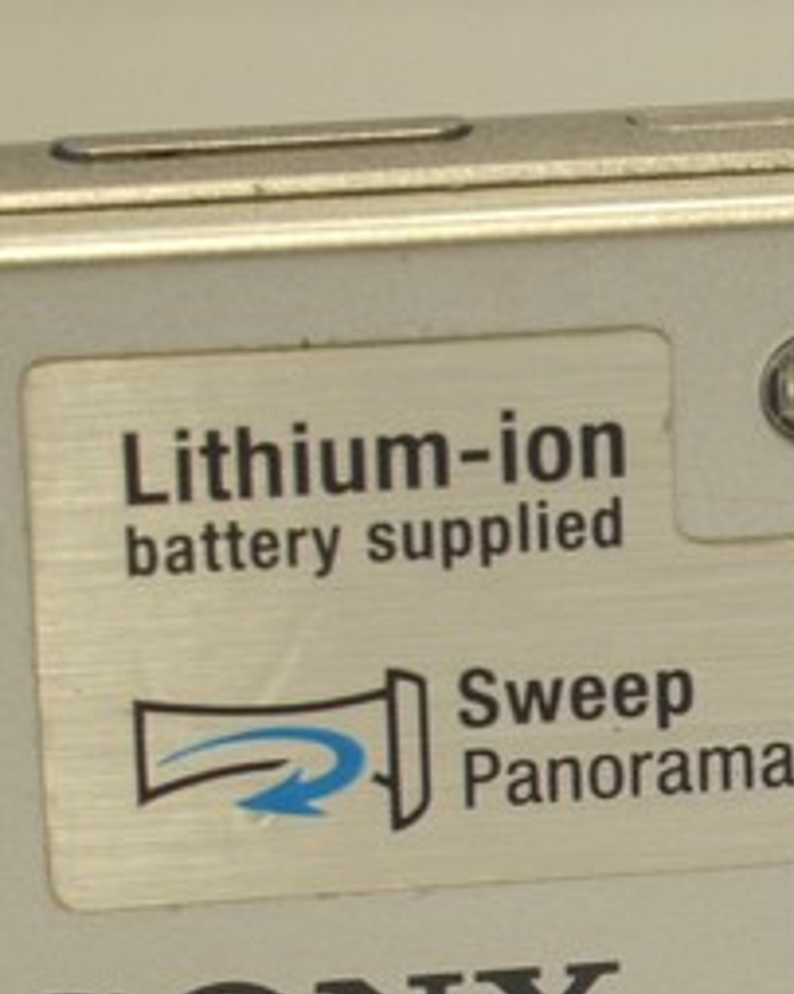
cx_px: 1565
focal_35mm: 277
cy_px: 1072
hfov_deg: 5.5
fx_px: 8142
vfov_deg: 6.9
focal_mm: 30
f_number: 10
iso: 400
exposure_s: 1/20
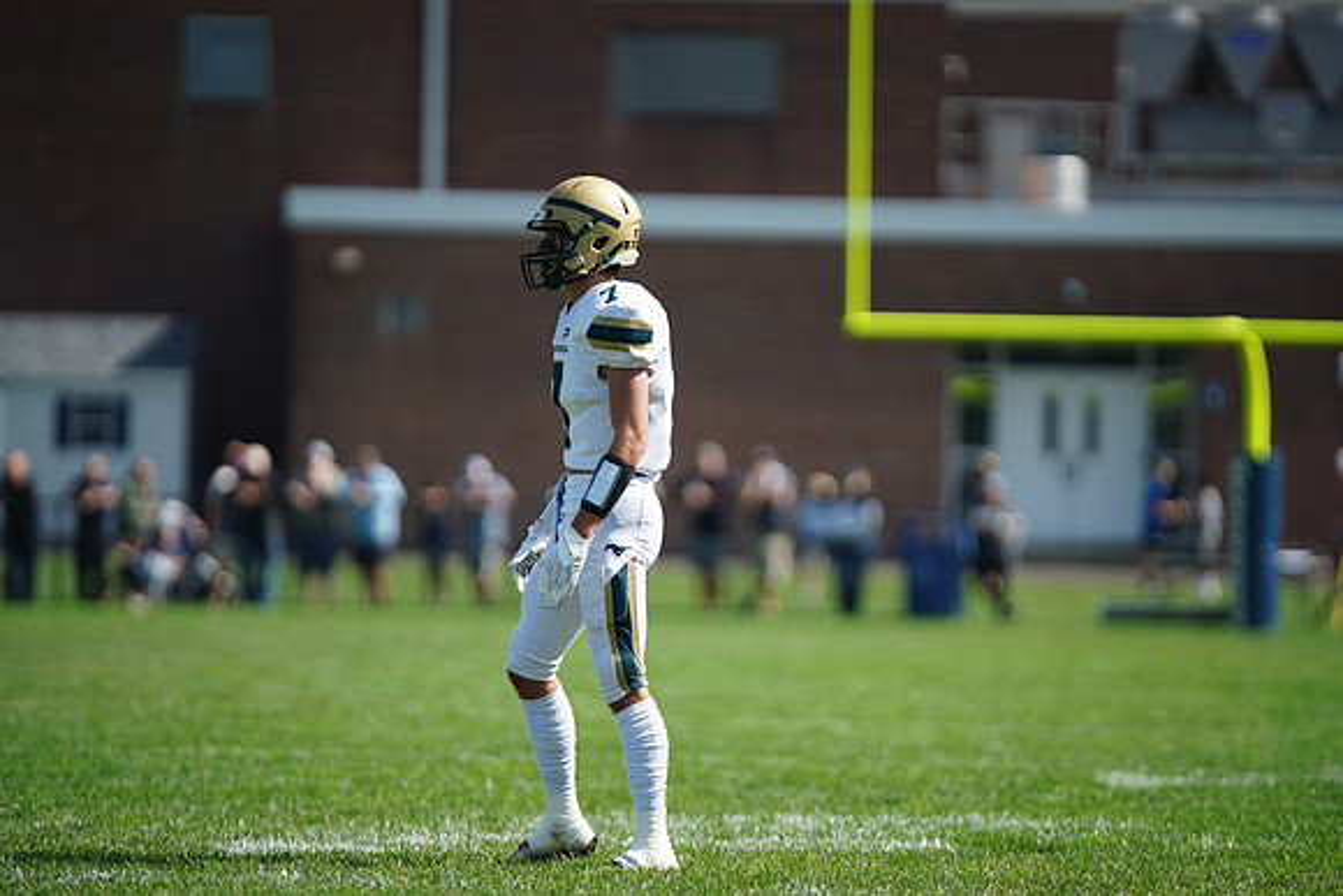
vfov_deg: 4.6
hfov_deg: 6.9
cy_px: 448
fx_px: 11194
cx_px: 672
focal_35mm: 300
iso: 400
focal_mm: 300
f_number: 2.8
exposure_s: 1/4000
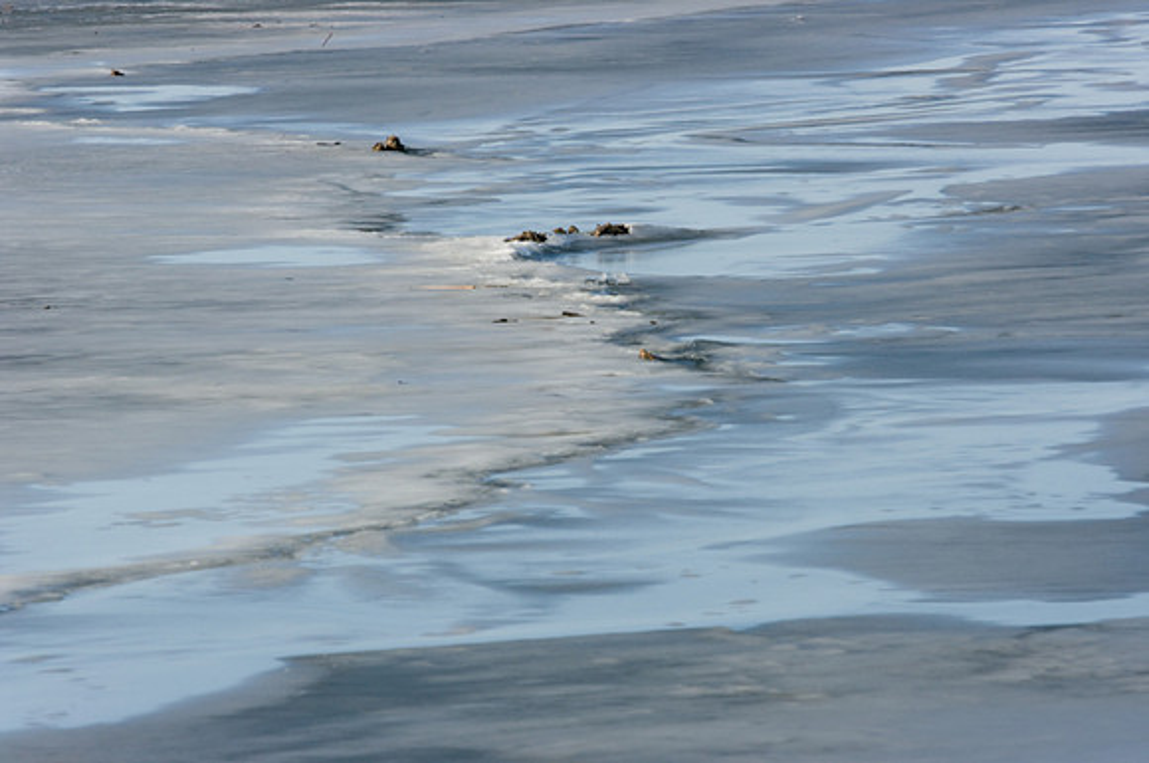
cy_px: 382
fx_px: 14342
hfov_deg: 4.6
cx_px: 574
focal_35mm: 450
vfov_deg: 3.0
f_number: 14
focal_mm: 300
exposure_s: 1/500
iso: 400
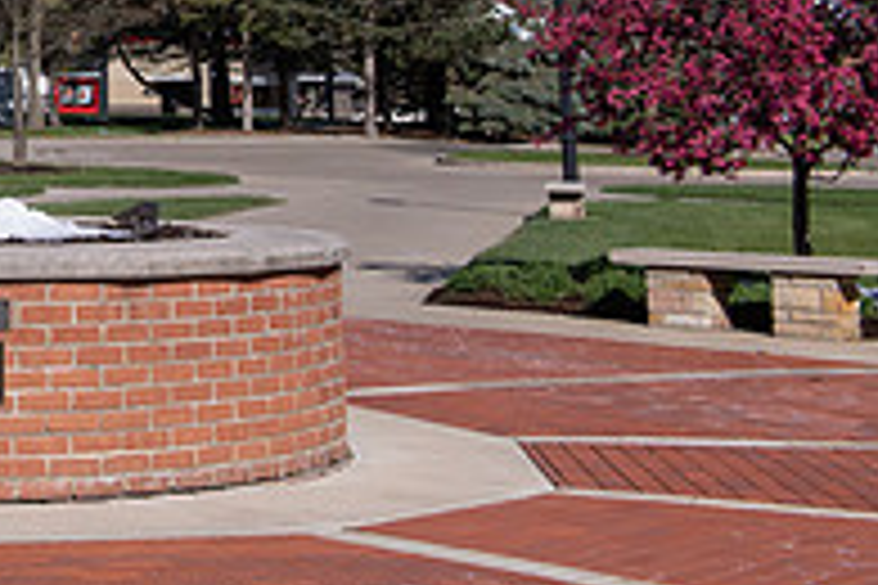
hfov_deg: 16.5
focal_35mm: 113
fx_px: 2756
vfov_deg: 11.7
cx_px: -423
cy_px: -214
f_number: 8
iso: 125
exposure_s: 1/400
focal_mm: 38
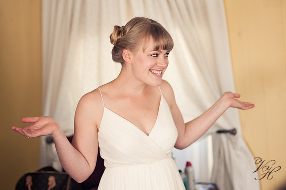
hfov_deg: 39.6
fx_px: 397
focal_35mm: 50
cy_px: 95
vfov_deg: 27.0
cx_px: 143
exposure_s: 1/100
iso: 200
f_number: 1.8
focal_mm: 50
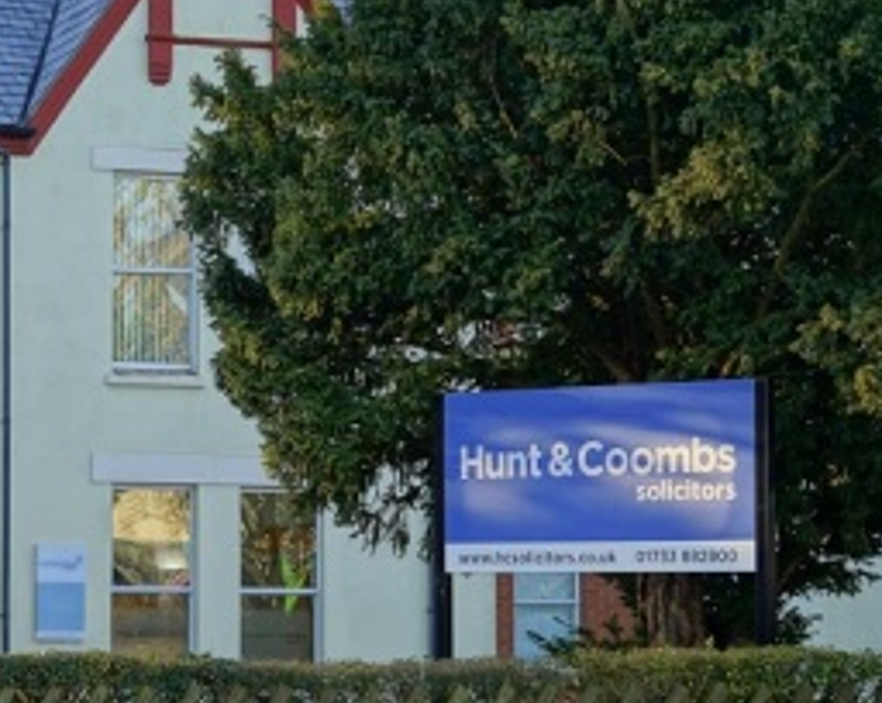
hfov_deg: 13.5
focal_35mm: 141
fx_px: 3675
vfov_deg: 10.9
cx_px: 59
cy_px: 357
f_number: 2.8
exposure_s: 1/400
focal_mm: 50
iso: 200
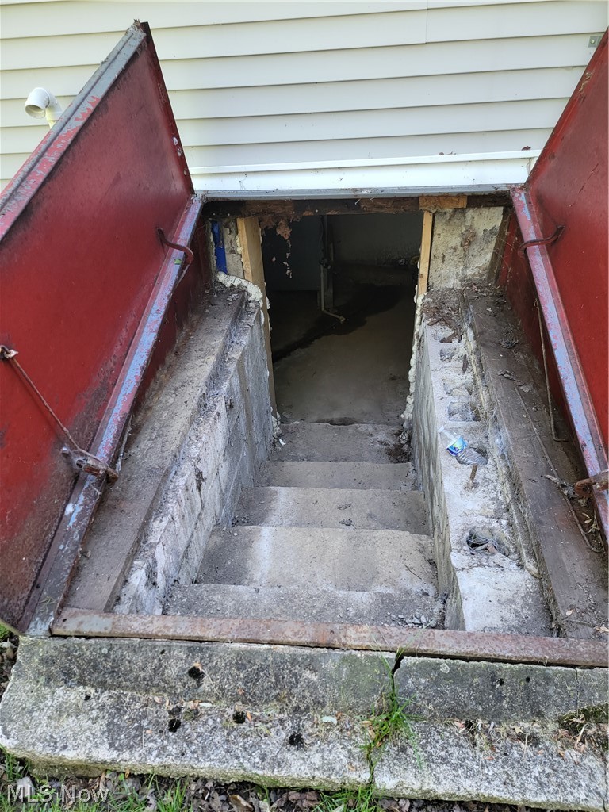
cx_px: 304
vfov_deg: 71.6
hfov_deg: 56.8
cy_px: 406
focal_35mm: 24
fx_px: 563
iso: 64
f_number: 1.8
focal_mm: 6.7
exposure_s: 1/60
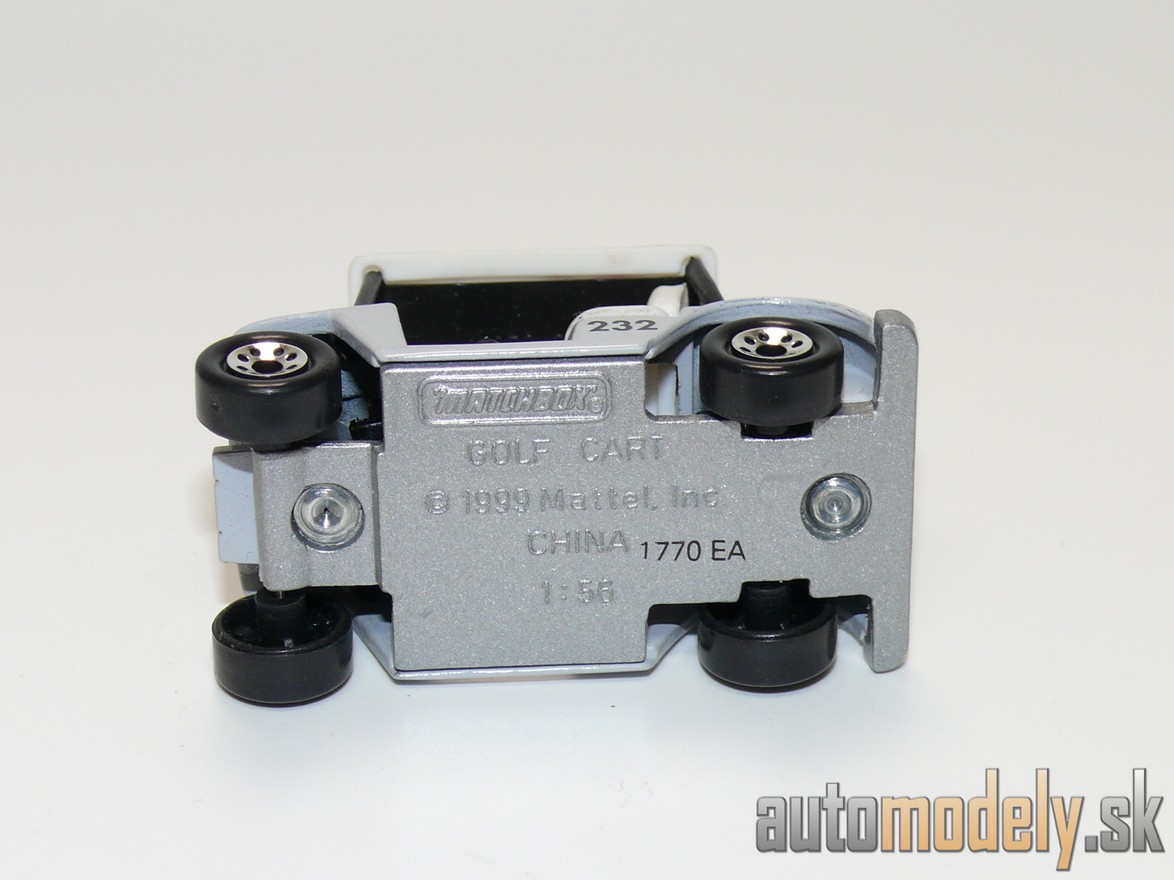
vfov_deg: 17.0
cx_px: 587
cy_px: 440
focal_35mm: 87
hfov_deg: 22.5
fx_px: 2951
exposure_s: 1/30
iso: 100
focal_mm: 12.3
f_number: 4
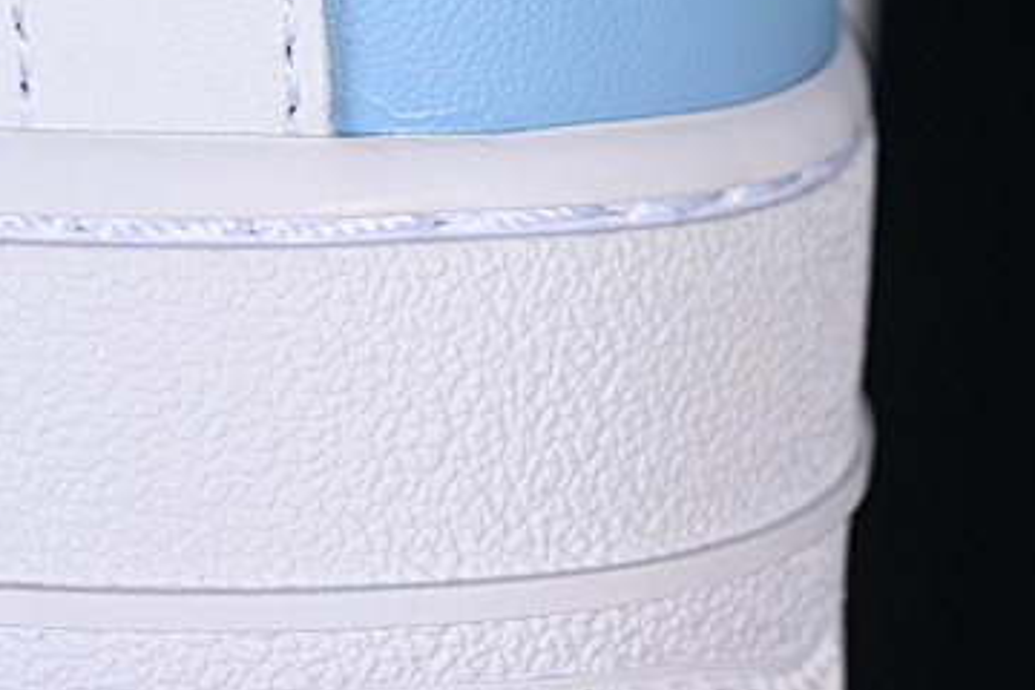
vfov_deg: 6.0
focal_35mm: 225
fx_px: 6468
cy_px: -322
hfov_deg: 9.1
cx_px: 170
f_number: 7.1
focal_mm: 50
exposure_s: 1/80
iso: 160
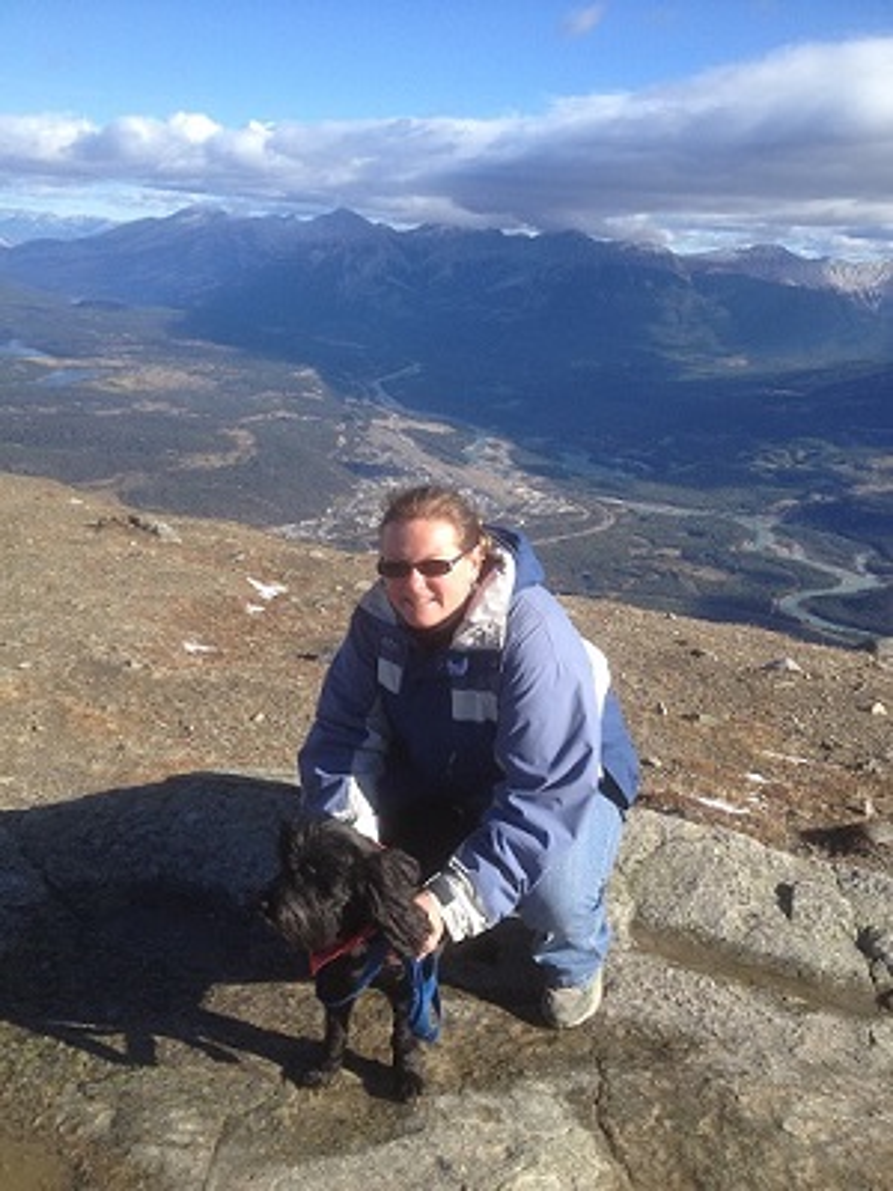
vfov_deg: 52.6
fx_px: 1204
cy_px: 596
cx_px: 446
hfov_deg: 40.7
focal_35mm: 35
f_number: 2.4
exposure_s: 1/1022
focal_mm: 4.28
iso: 50
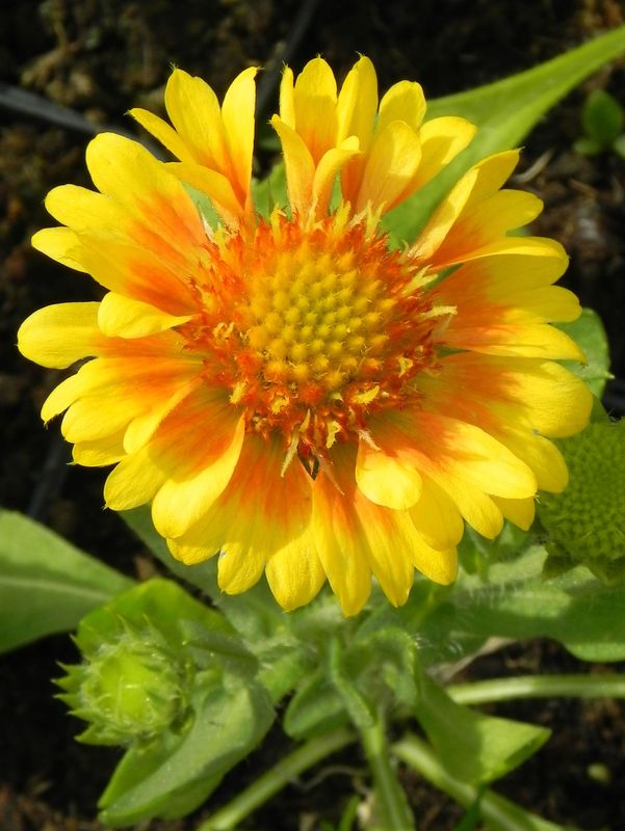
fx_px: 3463
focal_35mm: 144
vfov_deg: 13.7
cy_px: 416
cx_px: 312
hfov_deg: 10.3
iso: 160
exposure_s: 1/400
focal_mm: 25.7
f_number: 8
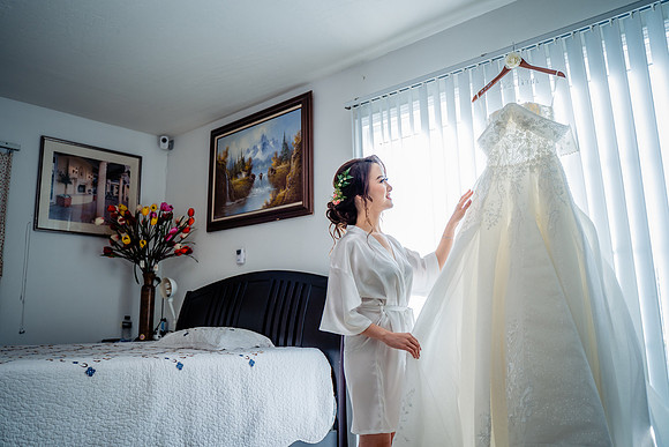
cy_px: 224
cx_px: 334
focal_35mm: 30
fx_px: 558
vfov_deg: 43.6
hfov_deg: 61.9
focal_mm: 30
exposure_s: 1/160
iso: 250
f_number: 2.8
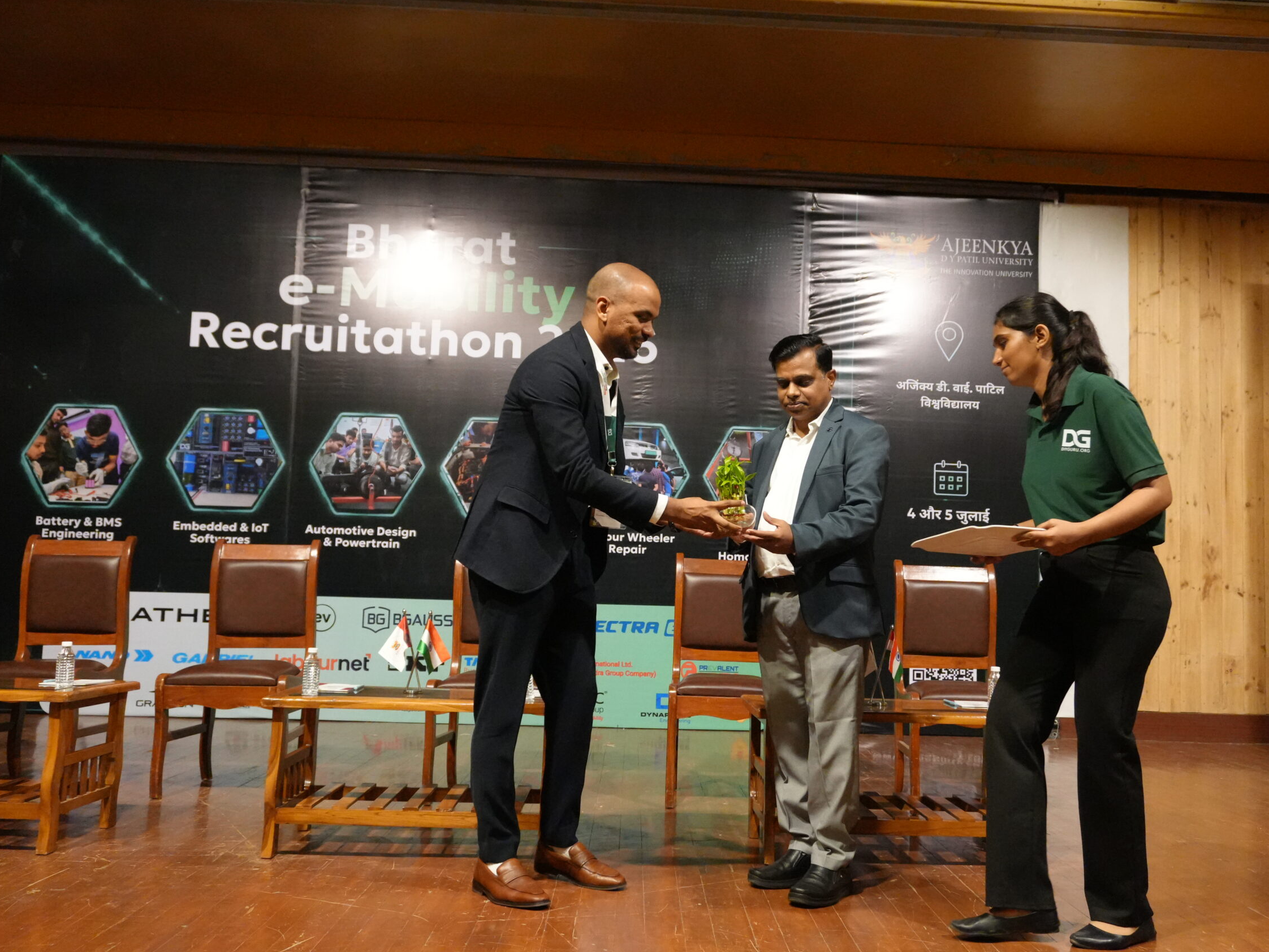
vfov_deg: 41.2
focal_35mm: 35
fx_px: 1267
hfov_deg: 53.1
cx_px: 692
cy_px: 471
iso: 5000
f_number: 4
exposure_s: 1/160
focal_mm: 21
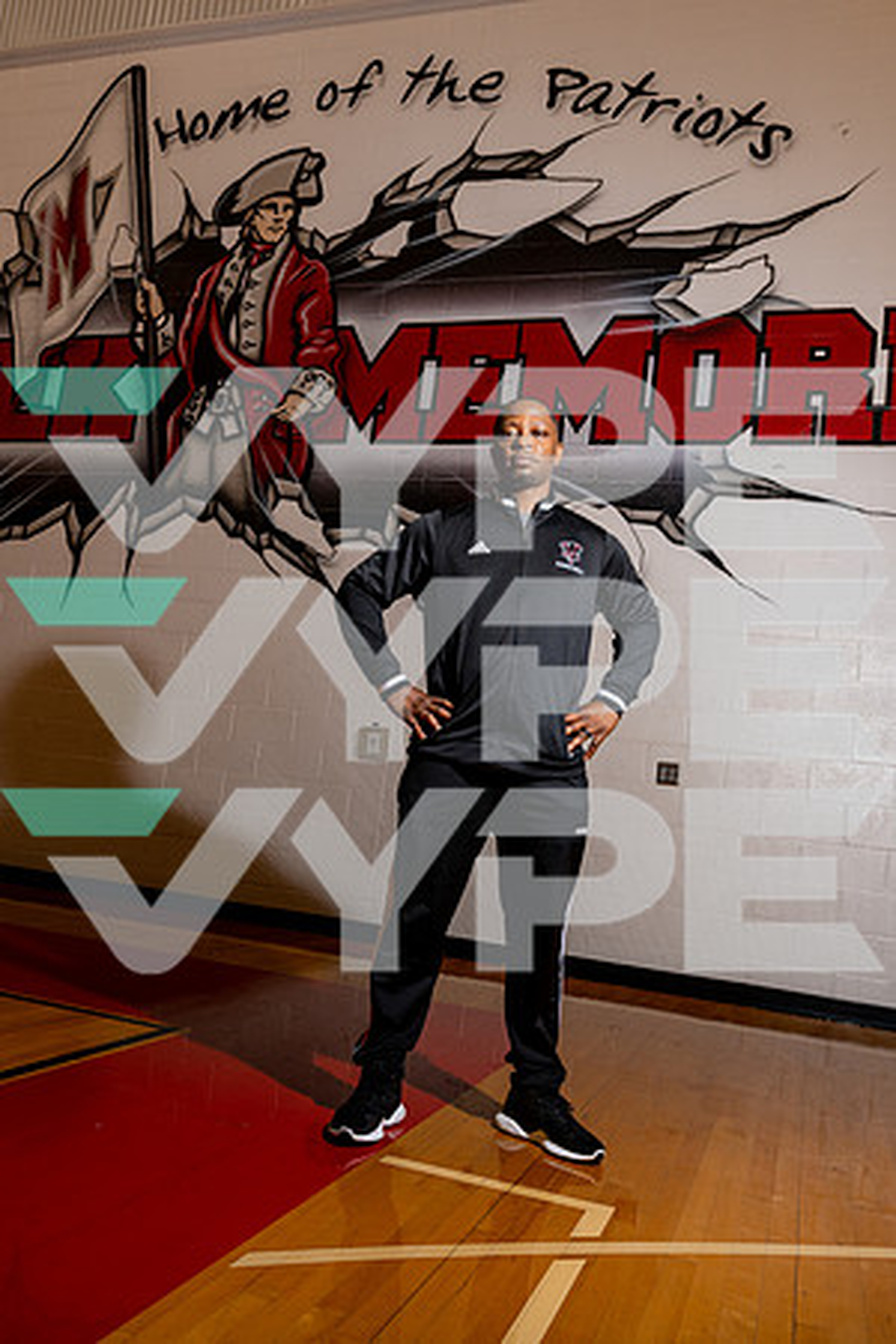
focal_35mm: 29
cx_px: 448
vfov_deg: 63.7
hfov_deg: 45.0
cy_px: 672
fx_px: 1083
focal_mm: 29
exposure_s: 1/125
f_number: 8
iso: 200
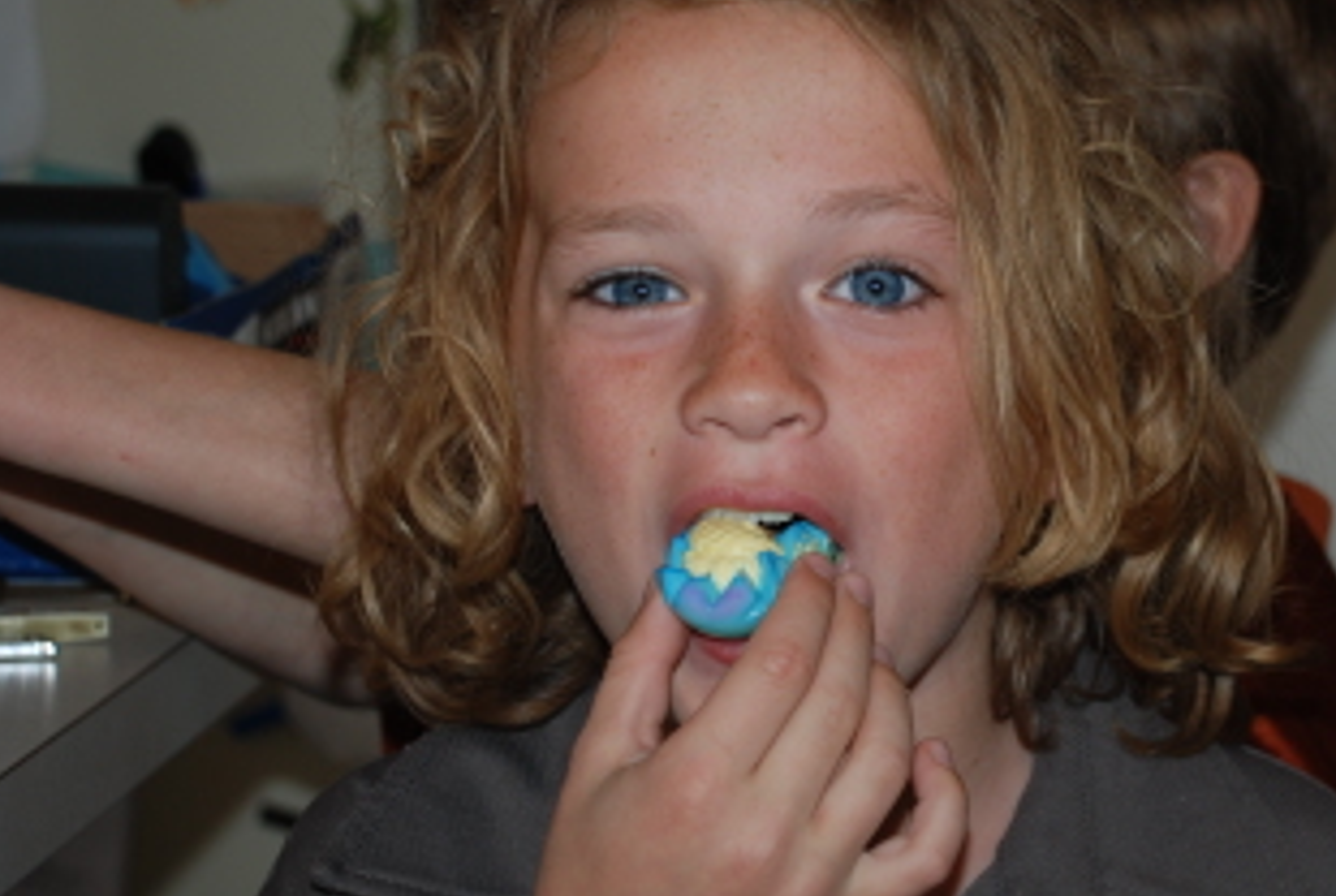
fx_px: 3830
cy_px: 461
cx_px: 1000
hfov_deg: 19.6
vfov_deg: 13.4
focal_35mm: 103
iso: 200
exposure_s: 1/60
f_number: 4.8
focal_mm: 44
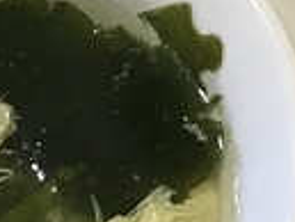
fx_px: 1894
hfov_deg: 8.7
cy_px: -80
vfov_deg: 6.6
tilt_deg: -50.8
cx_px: 412
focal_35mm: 222
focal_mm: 3.99
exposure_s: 1/25
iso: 32
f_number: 1.8
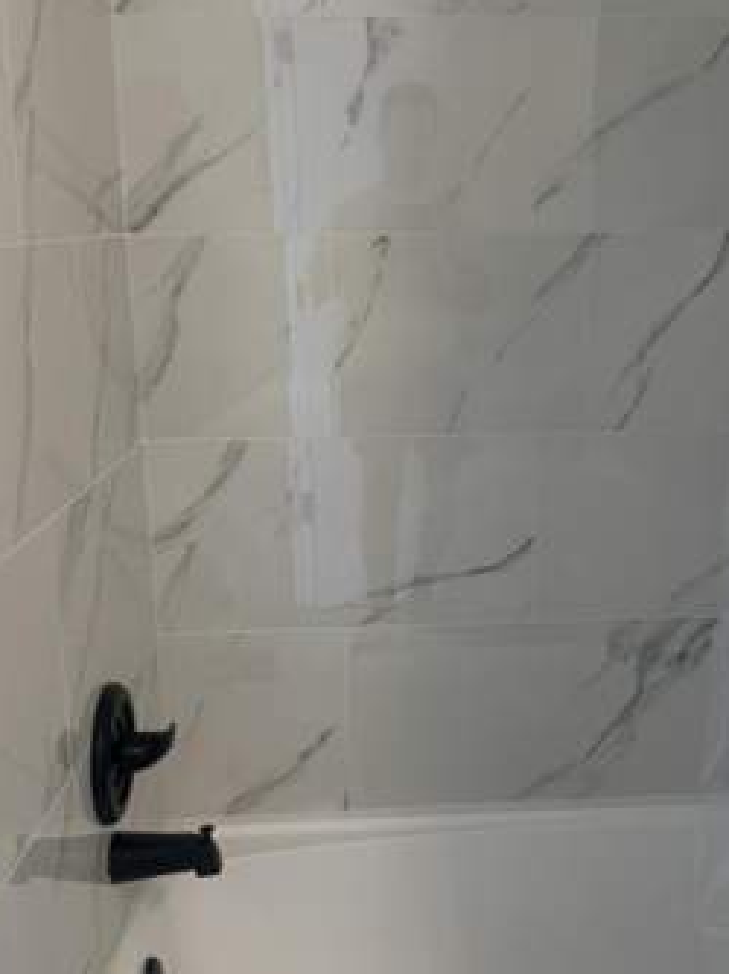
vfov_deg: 41.3
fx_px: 1293
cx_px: 531
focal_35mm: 46
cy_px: 461
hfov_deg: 31.0
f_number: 1.78
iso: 100
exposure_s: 1/120
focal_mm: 6.76
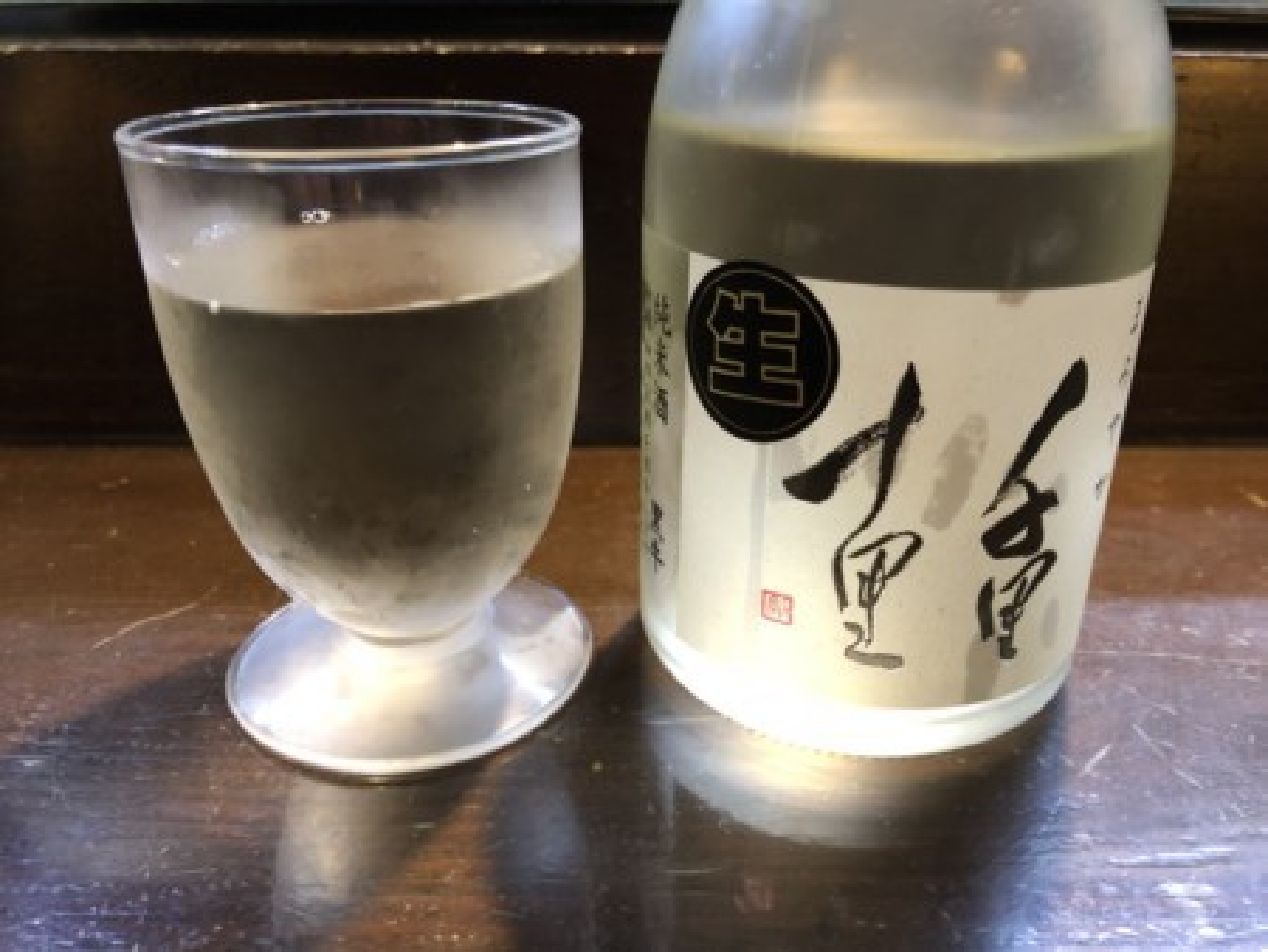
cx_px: 634
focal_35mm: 28
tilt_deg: -24.5
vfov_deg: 49.8
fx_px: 1026
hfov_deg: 63.4
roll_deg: -0.3
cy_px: 476
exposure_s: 1/10
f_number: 1.8
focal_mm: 4
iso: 100
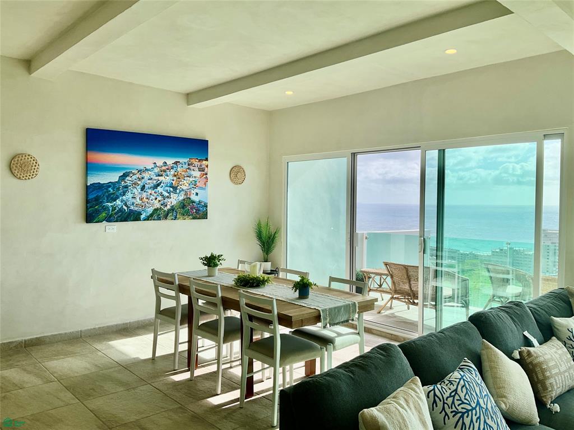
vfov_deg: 48.2
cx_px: 287
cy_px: 215
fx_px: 481
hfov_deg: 61.7
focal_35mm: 29
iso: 25
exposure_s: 1/728
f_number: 1.8
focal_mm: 3
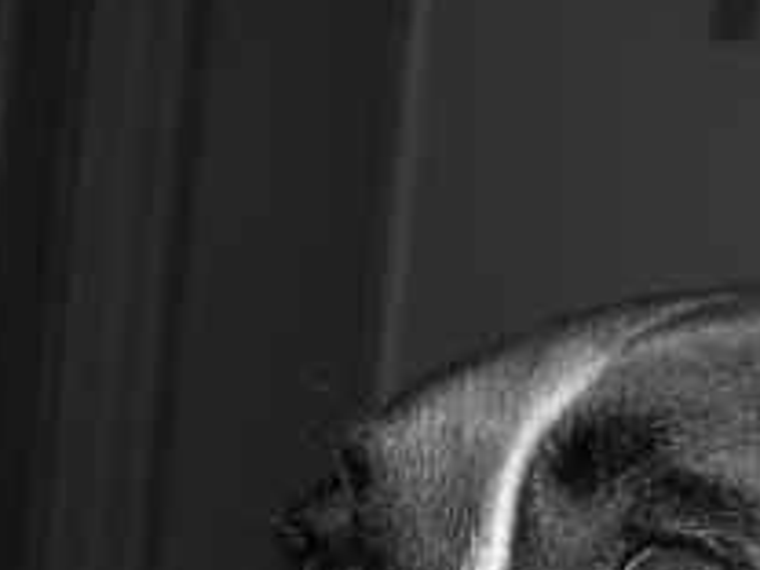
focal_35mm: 151
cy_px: 654
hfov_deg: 12.8
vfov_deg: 9.7
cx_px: 913
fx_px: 3315
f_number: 3.1
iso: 50
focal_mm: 7.5
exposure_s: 1/60.1
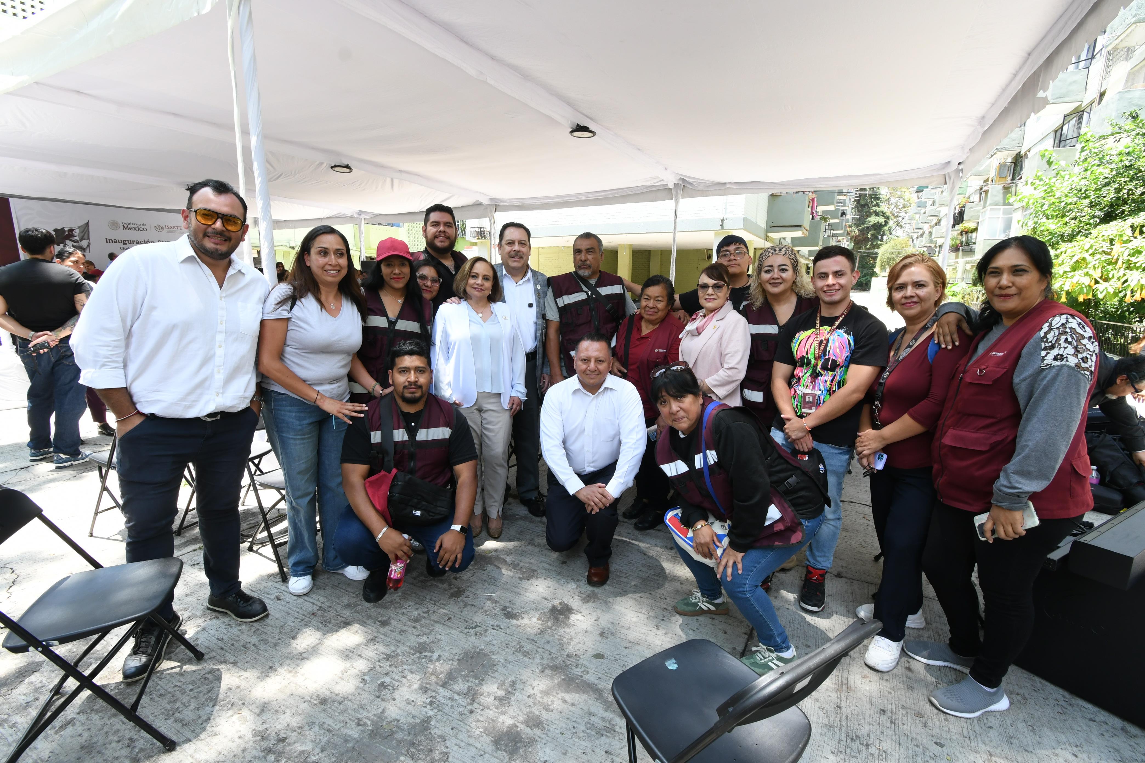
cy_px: 382
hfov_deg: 96.7
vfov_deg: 73.7
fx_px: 509
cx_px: 572
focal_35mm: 16
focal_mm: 11
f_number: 9
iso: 500
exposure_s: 1/100
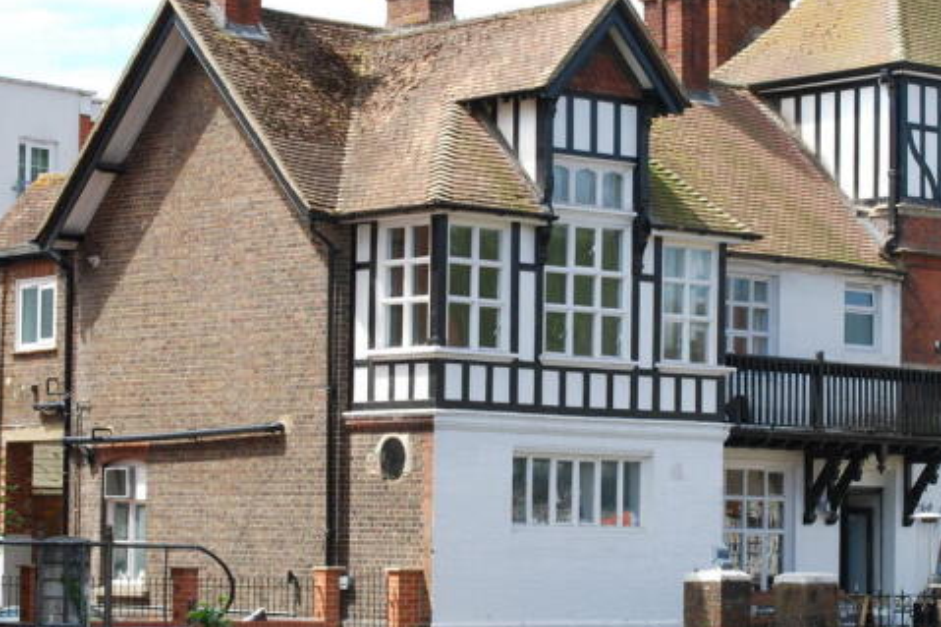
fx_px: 2944
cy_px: 343
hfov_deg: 18.1
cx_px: 563
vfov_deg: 12.1
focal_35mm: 113
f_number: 8
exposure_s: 1/100
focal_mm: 55
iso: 100
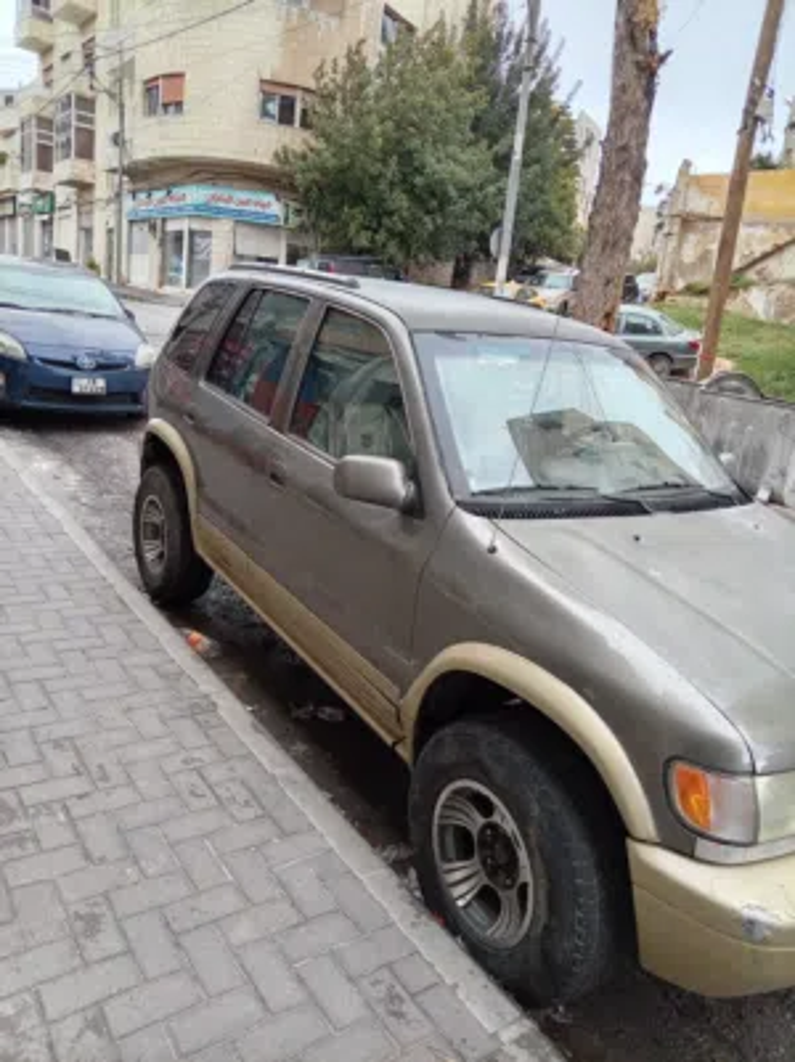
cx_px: 398
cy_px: 531
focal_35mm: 25
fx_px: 767
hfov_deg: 54.8
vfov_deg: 69.4
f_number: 1.8
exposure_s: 1/100
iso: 109
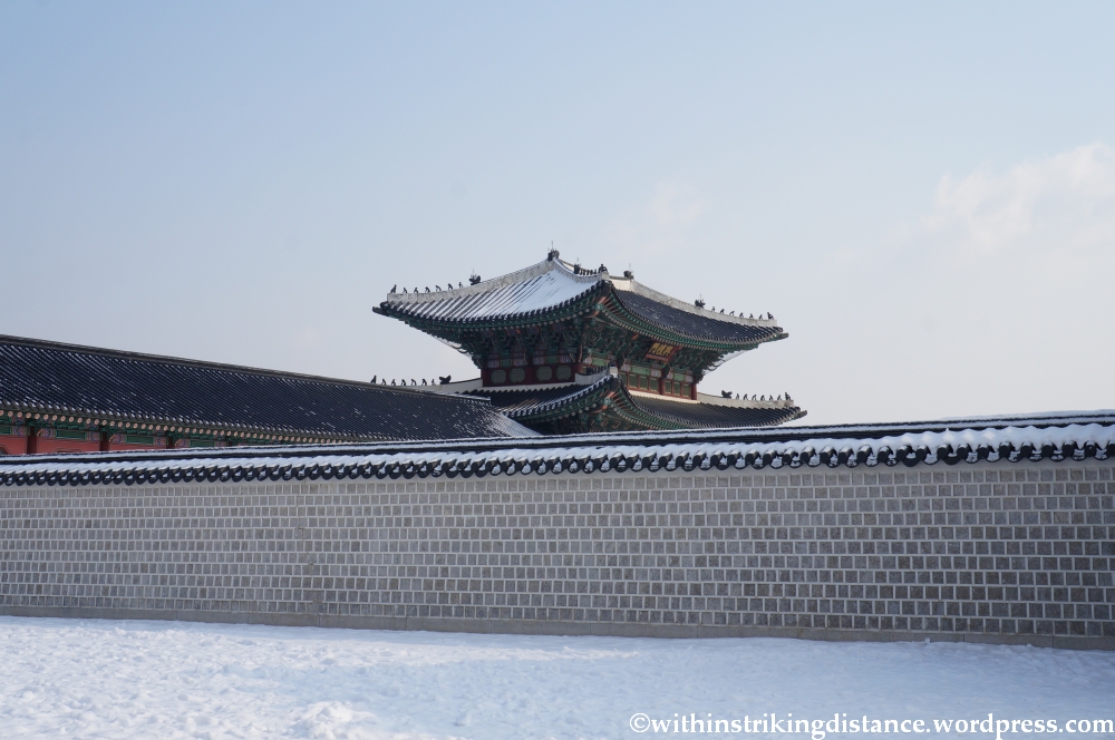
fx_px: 1624
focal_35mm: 52
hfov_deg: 37.9
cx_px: 558
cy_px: 370
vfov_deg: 25.7
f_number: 13
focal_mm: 35
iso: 200
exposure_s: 1/320
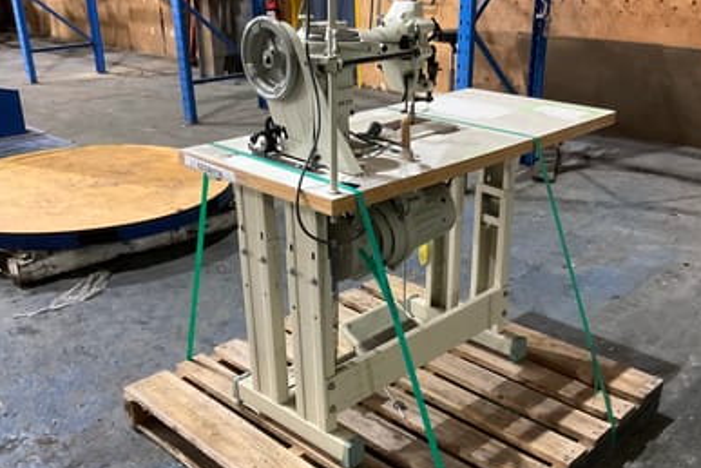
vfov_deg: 34.0
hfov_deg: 49.5
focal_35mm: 39
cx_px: 391
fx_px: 759
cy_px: 295
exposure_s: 1/33
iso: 250
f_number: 1.8
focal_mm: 3
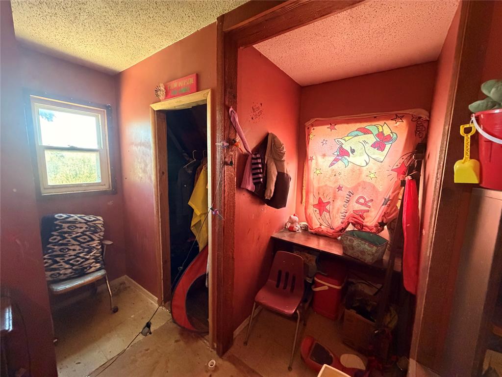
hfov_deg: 102.1
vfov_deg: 85.7
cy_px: 188
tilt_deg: -6.9
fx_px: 203
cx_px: 251
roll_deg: -1.0
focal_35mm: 14
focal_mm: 2.22
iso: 800
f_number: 2.2
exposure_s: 1/60
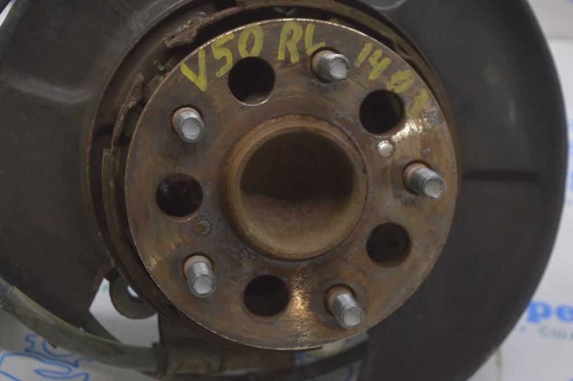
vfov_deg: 17.5
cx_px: 286
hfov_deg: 26.0
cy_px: 190
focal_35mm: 78
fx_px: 1240
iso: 400
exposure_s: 1/20
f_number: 5.6
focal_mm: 52
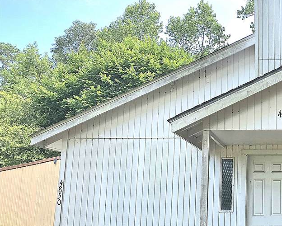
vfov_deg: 32.7
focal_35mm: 46
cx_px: 289
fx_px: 384
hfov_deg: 35.9
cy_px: 134
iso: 12
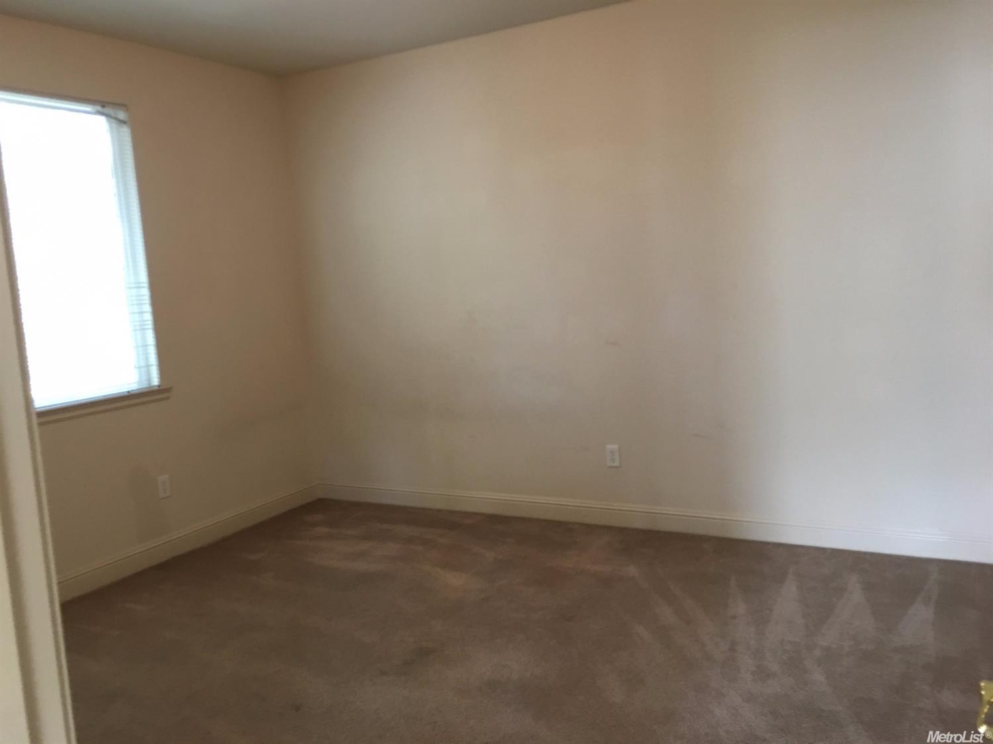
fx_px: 832
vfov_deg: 48.2
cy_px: 372
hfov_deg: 61.7
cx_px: 496
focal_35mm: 29
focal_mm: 4.15
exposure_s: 1/10
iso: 100
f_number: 2.2
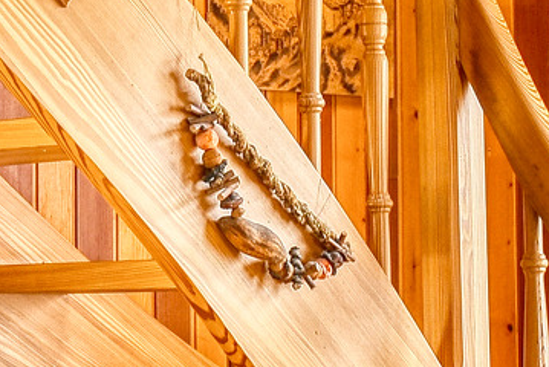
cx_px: 55
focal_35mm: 171
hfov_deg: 11.9
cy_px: 247
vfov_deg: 8.0
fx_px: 2610
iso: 250
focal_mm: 24
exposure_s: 1/160
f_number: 6.3
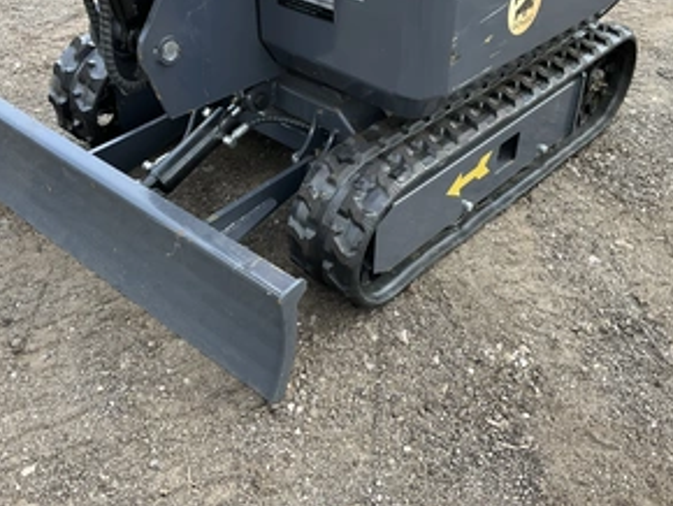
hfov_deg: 46.8
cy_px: 174
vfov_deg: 35.7
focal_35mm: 40
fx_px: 778
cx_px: 350
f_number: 1.8
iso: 20
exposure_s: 1/145
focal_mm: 3
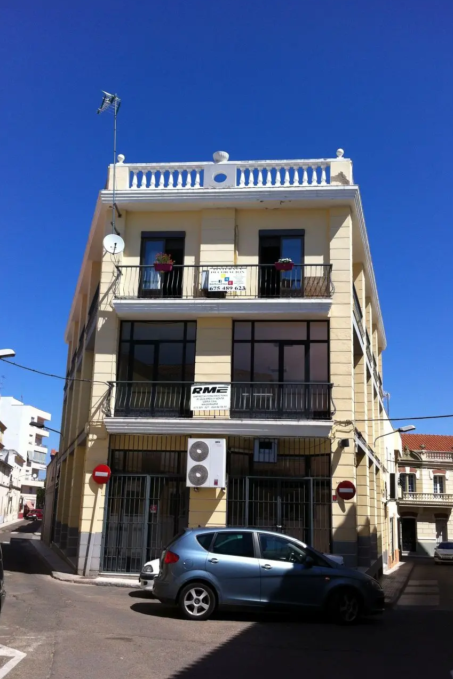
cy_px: 338
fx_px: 698
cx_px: 232
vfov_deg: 51.9
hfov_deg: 35.9
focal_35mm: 37
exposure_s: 1/1371
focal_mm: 3.85
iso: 80
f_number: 2.8
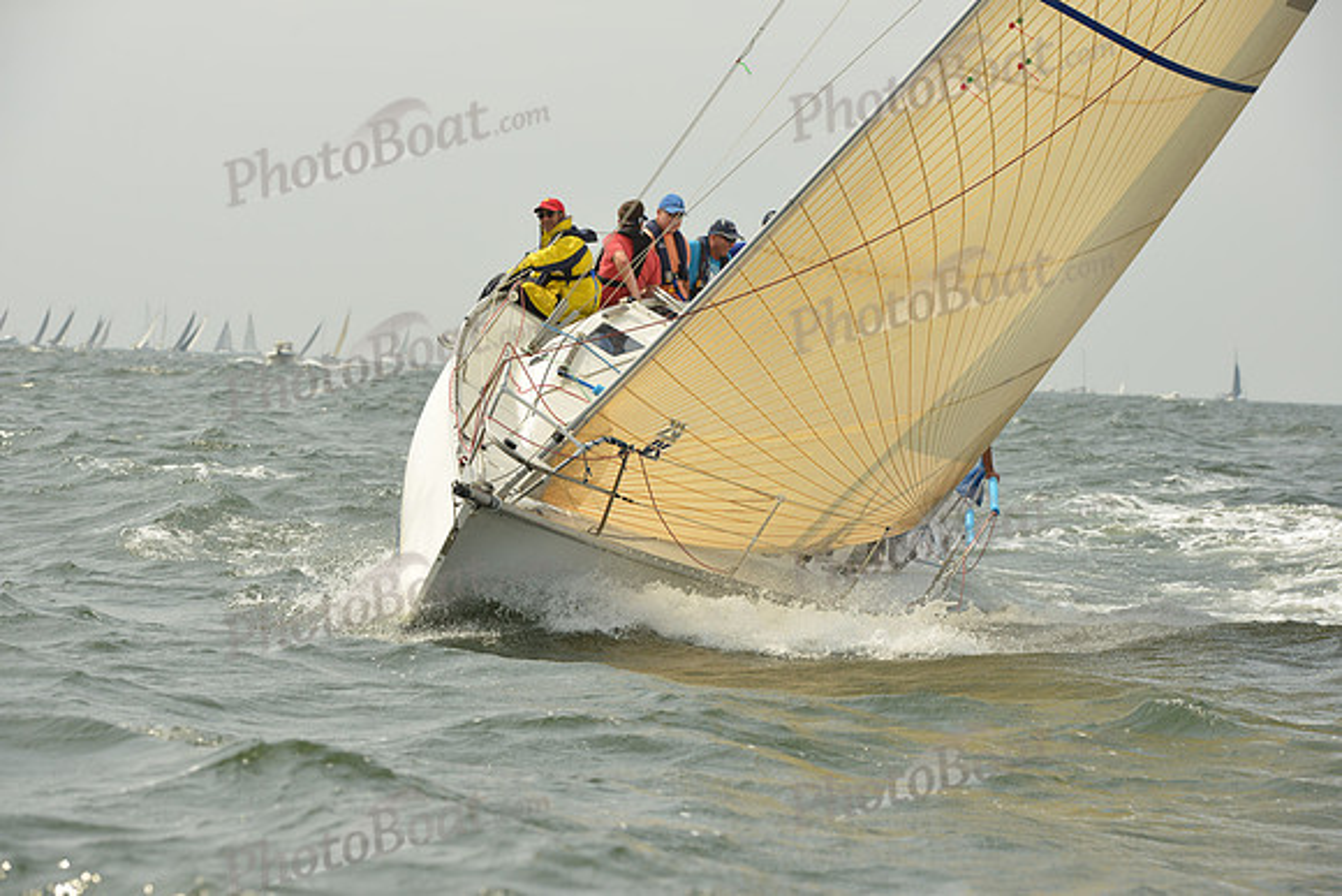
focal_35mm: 125
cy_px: 448
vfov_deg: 11.0
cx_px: 671
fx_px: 4661
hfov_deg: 16.4
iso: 320
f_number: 8
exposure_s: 1/1250
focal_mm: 125
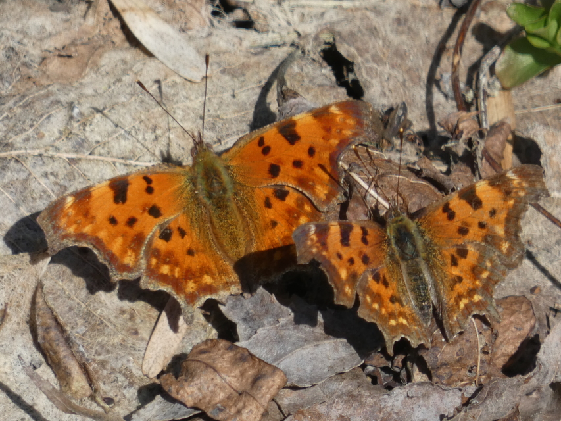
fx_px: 19450
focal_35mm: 1200
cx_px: 280
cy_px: 210
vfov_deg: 1.2
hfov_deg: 1.7
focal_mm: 215
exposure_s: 1/200
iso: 80
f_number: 5.9
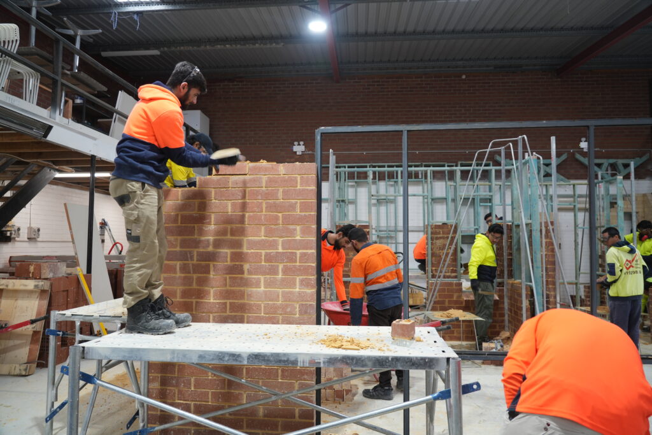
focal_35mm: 24
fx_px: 435
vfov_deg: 53.1
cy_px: 218
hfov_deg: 73.7
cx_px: 326
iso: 250
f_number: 4
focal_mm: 24
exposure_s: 1/30
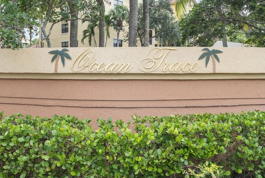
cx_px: 132
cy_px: 89
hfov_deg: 61.8
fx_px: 221
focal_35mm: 30
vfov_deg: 43.8
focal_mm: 20
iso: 100
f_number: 7.1
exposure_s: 1/100
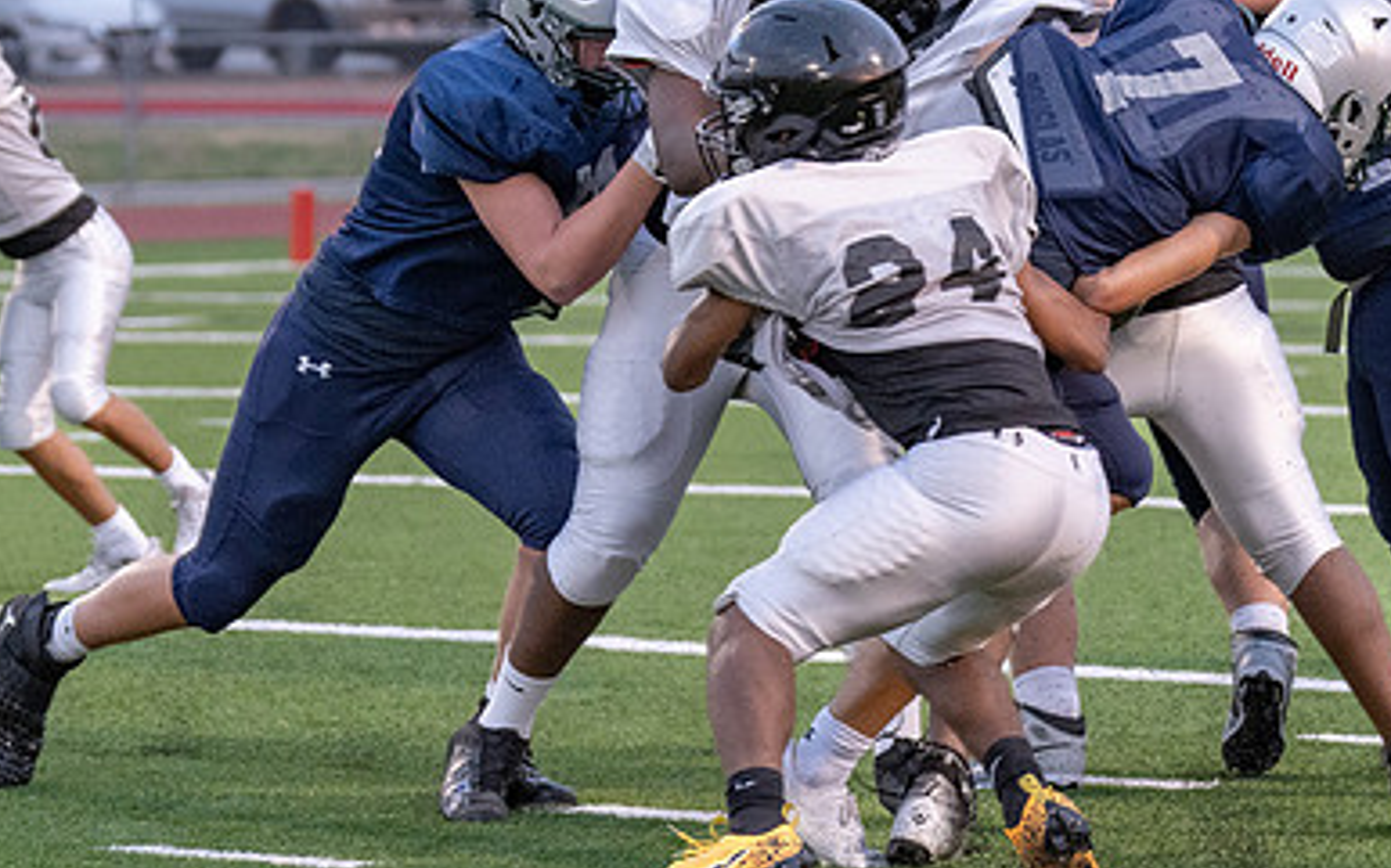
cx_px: 990
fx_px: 9588
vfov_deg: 5.2
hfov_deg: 8.3
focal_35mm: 253
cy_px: 229
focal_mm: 88
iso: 2000
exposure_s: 1/1000
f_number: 2.8
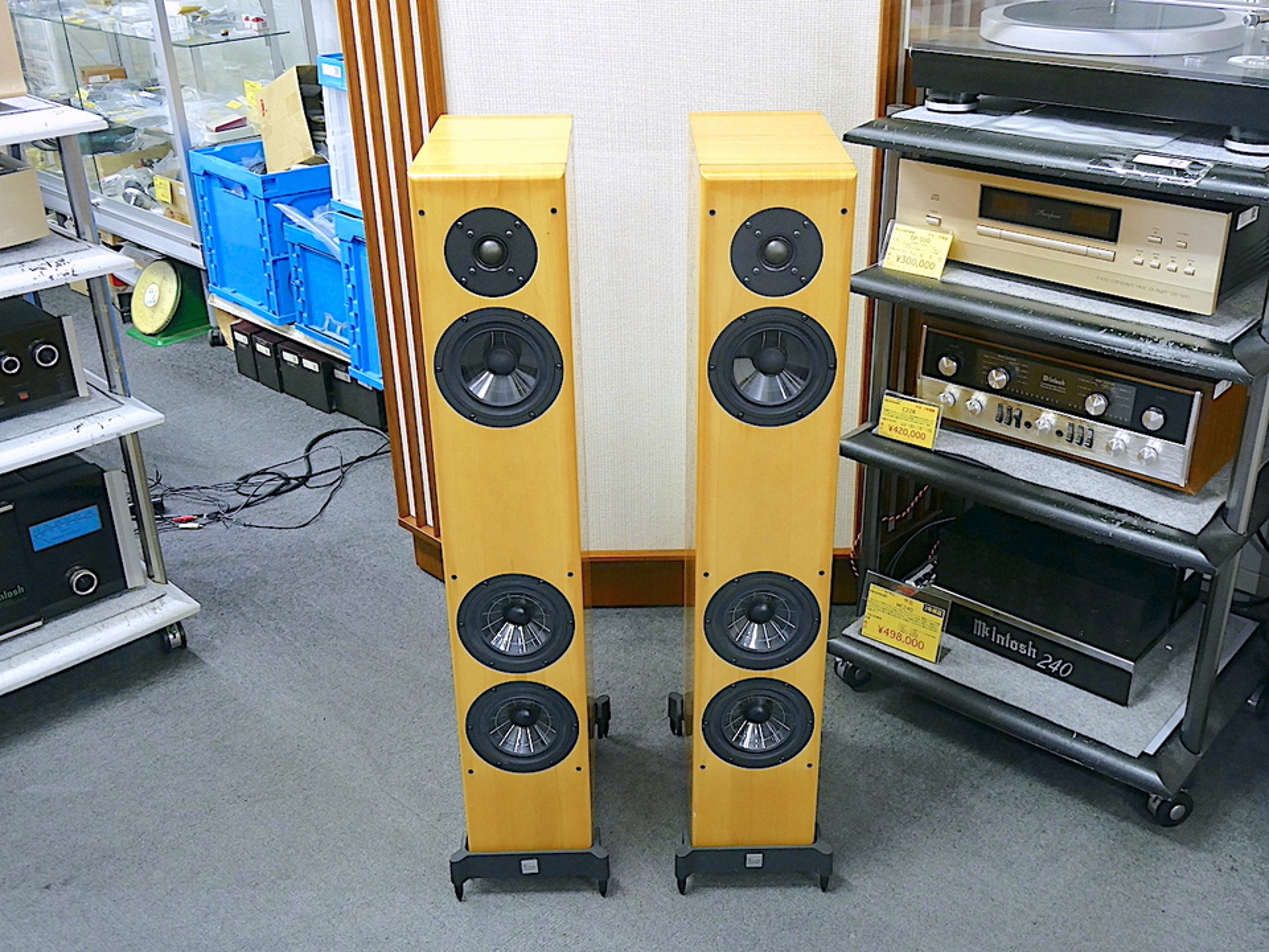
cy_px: 476
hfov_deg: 52.6
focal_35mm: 35
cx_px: 634
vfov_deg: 40.7
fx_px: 1283
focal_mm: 6.3
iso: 200
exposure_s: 1/6
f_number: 3.7
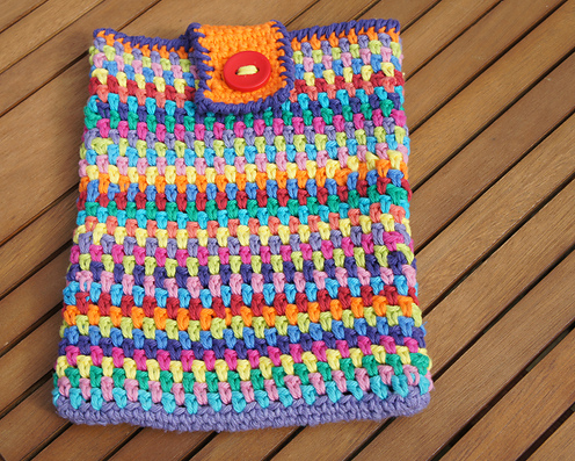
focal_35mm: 53
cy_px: 218
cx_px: 241
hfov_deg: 35.5
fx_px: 895
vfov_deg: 28.8
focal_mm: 29
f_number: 8
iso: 200
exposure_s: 1/250
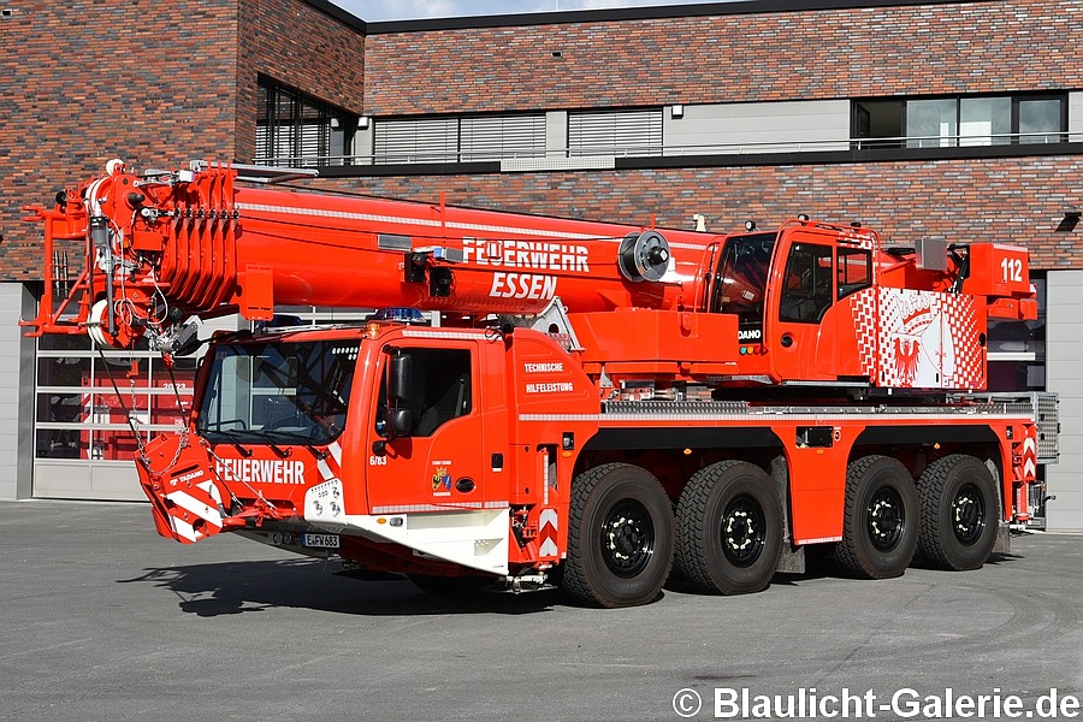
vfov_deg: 27.0
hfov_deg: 39.6
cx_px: 542
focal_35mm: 50
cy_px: 361
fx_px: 1504
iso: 200
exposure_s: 1/400
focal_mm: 50
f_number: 10
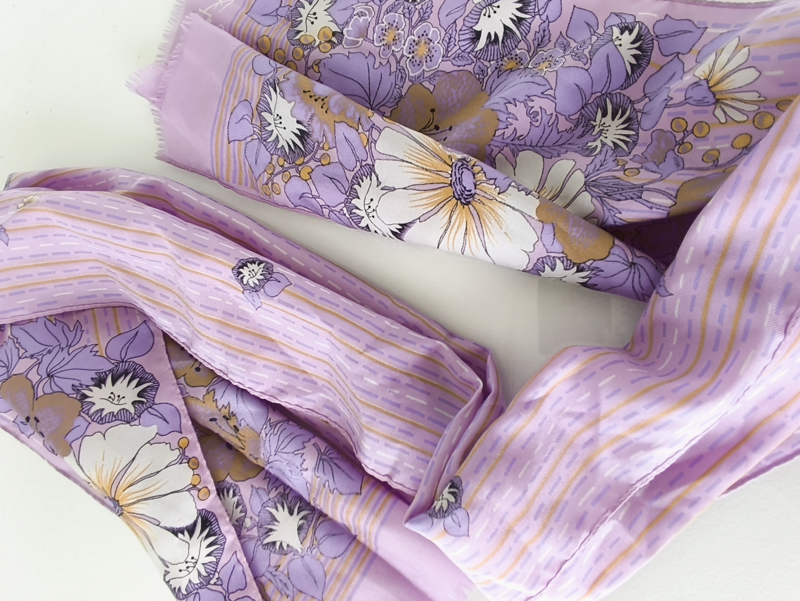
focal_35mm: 23
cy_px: 300
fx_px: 532
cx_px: 400
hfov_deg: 73.9
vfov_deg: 58.9
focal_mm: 1.65
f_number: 2.2
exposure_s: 1/60
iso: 50
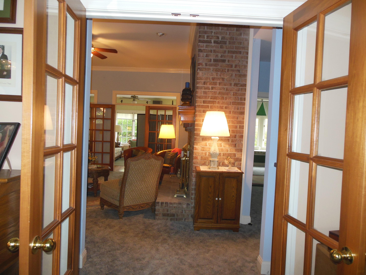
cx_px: 183
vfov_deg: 54.9
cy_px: 138
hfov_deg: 69.4
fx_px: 264
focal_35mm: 25
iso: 250
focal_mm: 4.5
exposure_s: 1/25
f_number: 3.2
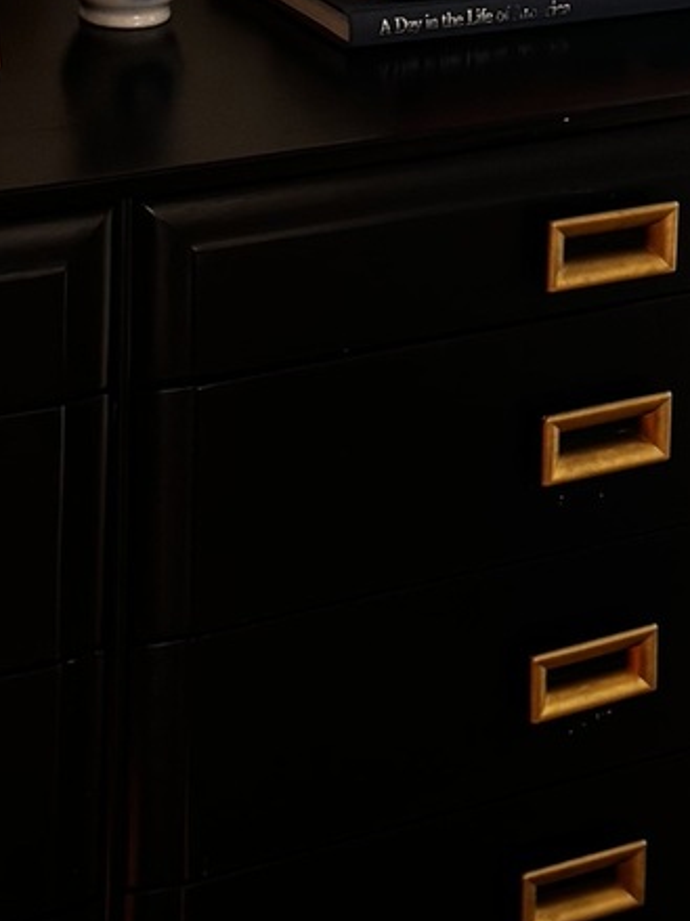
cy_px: -59
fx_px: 3350
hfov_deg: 11.7
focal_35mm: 126
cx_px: 503
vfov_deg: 15.3
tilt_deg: -14.2
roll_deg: -3.5
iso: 100
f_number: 1.78
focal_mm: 6.76
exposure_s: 1/120
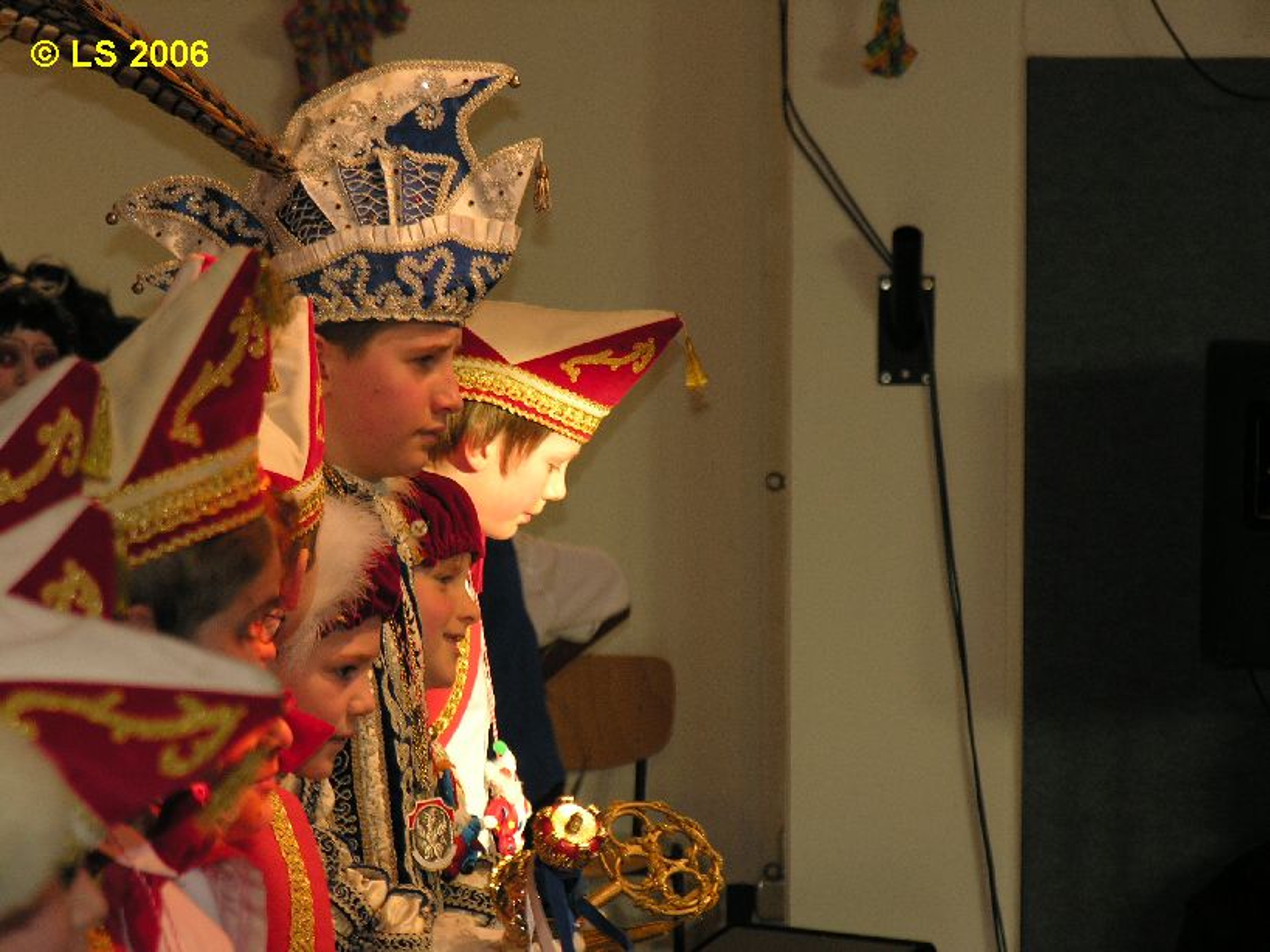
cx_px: 635
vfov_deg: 6.6
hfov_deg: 8.8
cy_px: 476
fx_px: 8254
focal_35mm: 225
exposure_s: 1/60.3
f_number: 4.3
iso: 100
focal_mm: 57.3
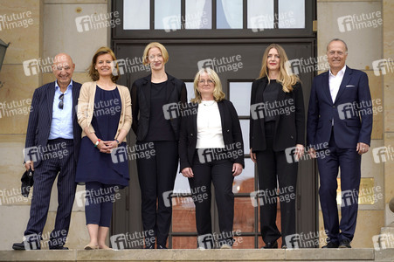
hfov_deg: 11.2
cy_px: 131
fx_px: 2012
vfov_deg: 7.5
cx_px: 197
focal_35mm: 184
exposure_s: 1/200
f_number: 5.6
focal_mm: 184
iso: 100
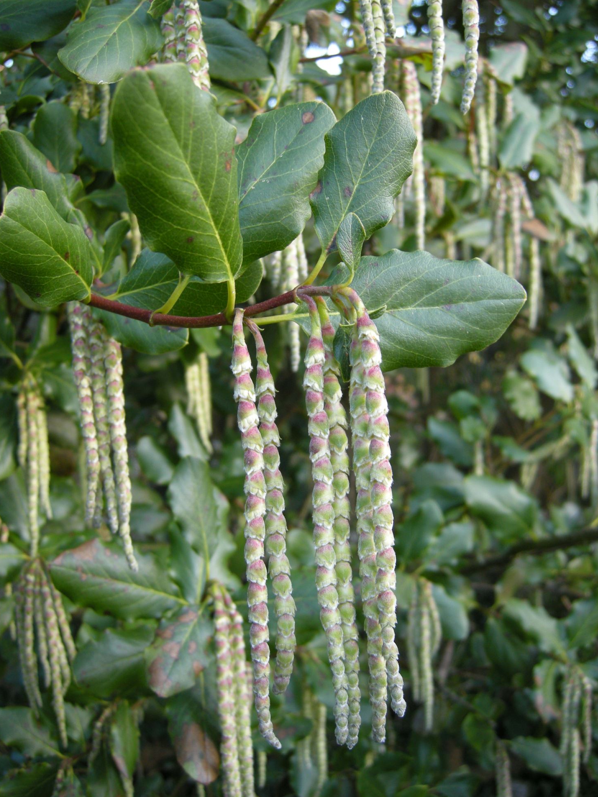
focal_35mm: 36
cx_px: 304
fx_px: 829
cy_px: 410
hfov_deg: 39.7
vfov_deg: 51.3
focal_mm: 7.5
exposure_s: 1/49.4
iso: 106
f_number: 2.7
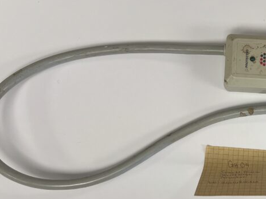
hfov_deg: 32.3
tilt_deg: -82.3
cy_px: 156
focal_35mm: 56
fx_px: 430
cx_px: 248
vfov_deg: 25.7
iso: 50
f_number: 1.5
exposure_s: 1/121
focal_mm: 5.7
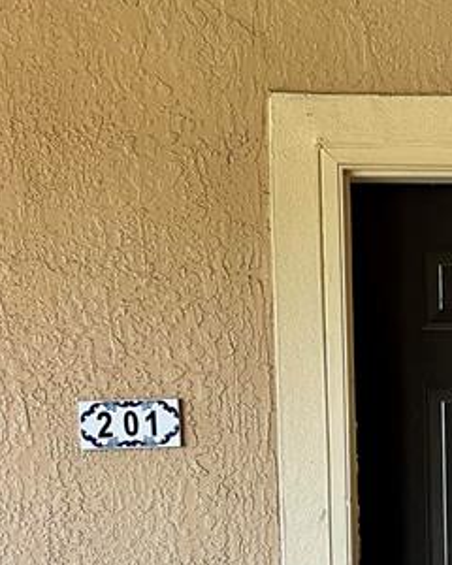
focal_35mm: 65
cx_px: 467
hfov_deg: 22.5
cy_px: 524
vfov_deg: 27.9
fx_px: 1087
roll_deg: +1.3
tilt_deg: -3.5
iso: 160
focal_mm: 5.7
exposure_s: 1/60
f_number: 1.5
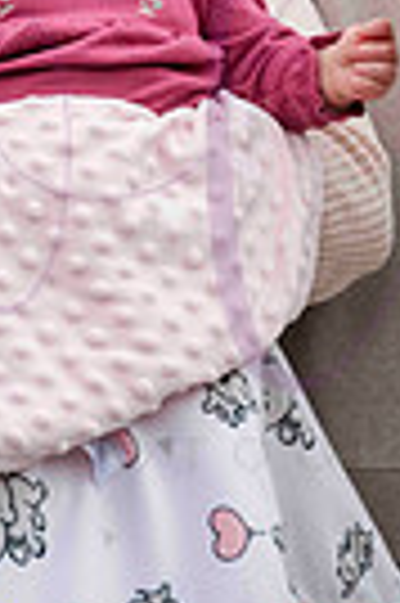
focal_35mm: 286
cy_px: -122
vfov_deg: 7.2
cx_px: 117
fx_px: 4779
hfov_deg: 4.8
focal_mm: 85
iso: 800
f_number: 10
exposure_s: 1/400
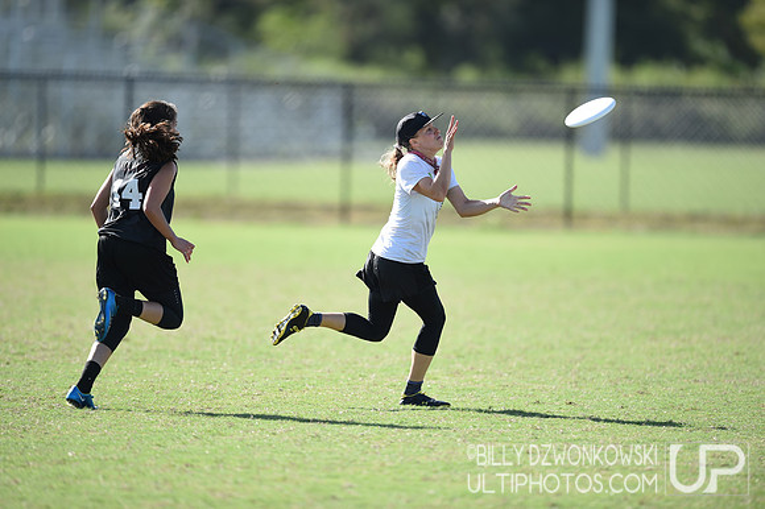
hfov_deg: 5.2
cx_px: 382
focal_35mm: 400
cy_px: 254
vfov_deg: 3.4
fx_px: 8495
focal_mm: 400
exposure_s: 1/800
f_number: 2.8
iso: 100
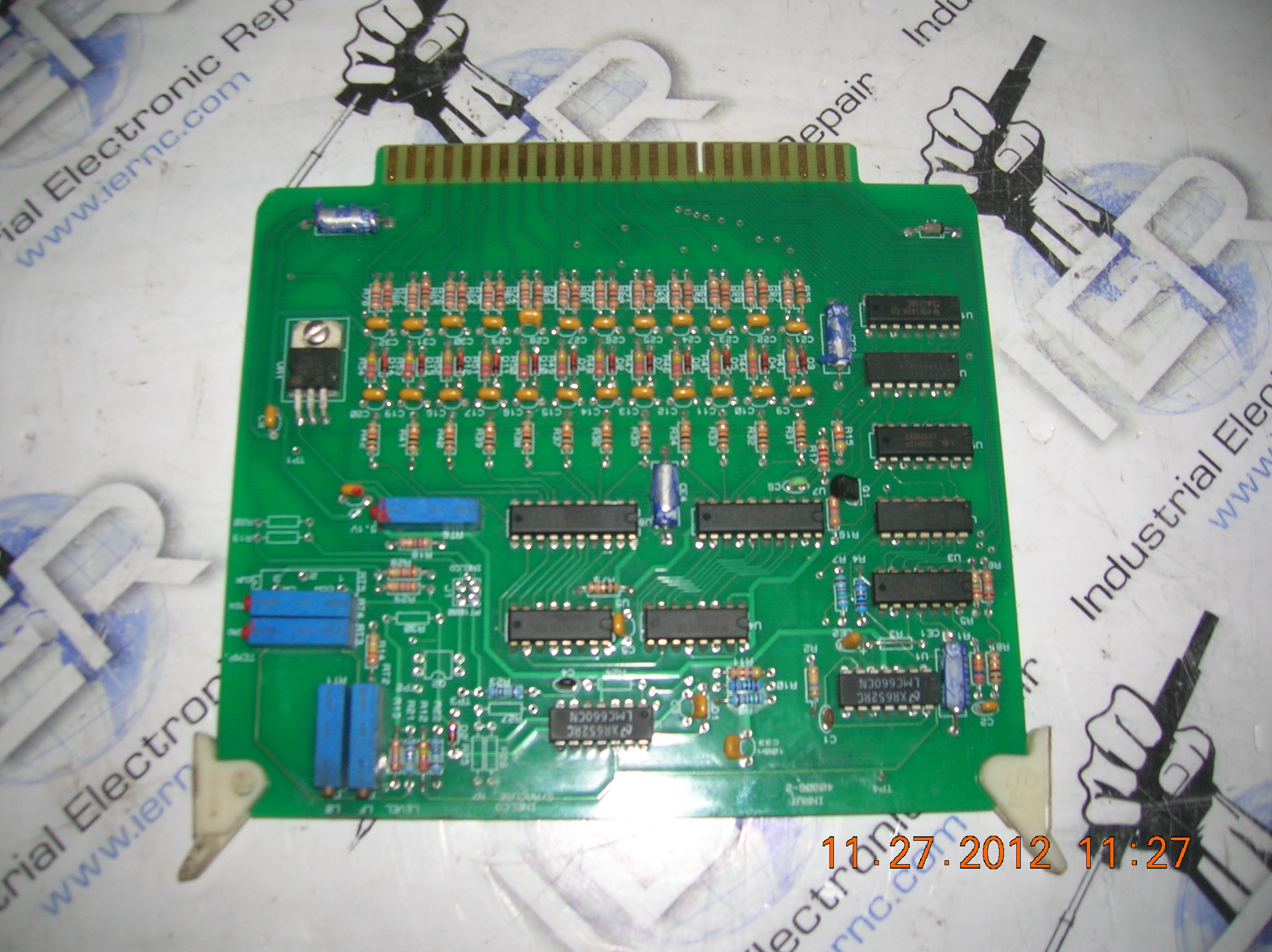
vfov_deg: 41.7
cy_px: 476
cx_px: 636
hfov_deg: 54.0
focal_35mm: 34
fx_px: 1248
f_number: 2.9
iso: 50
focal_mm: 5.7
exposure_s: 1/60.1
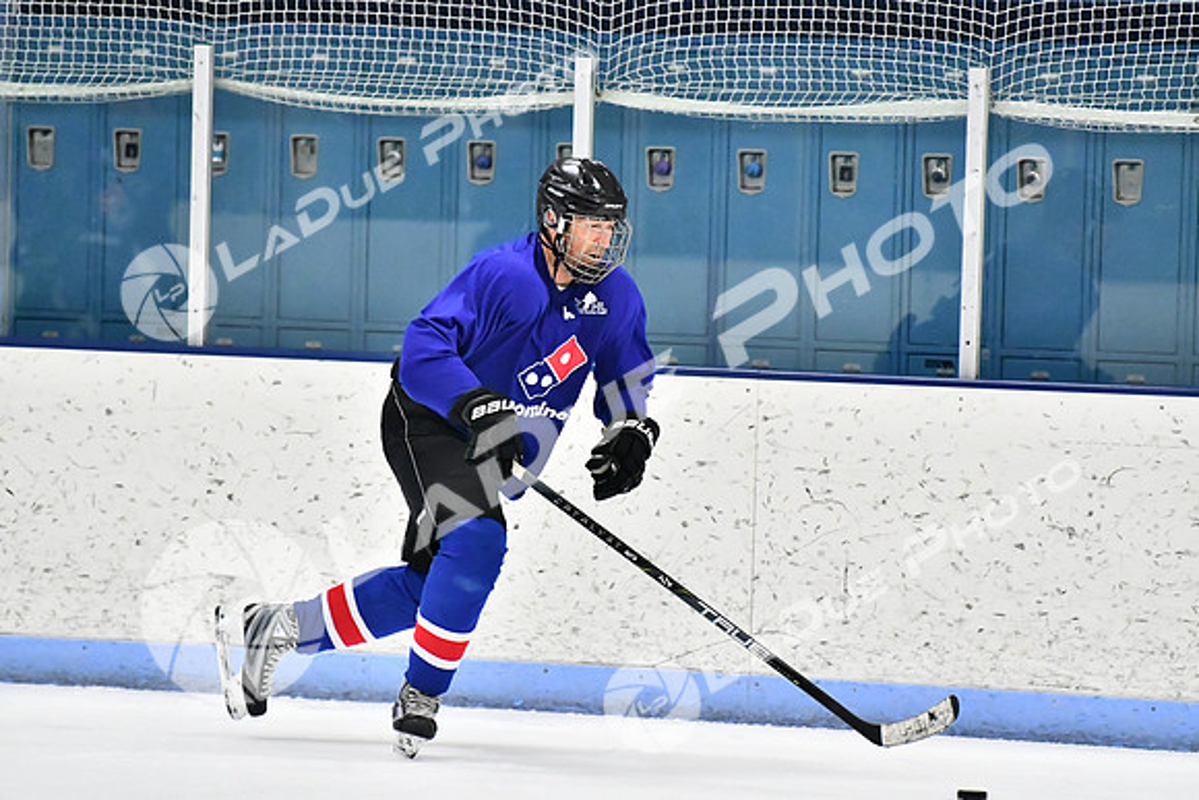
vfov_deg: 4.6
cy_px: 400
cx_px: 600
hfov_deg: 6.9
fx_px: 9994
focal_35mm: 300
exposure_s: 1/1250
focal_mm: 200
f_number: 3.2
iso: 6400
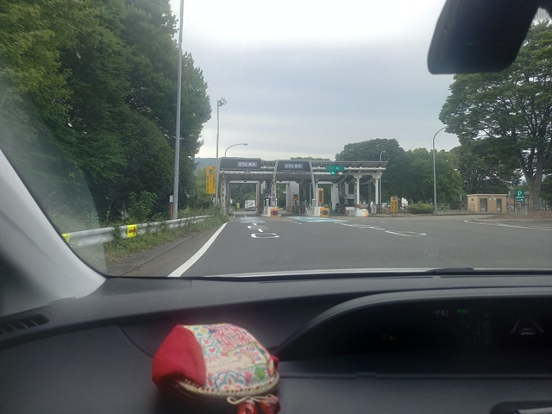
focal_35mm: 25
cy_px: 207
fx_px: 399
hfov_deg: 69.4
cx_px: 276
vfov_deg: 54.9
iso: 50
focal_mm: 4.65
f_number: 1.8
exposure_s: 1/257
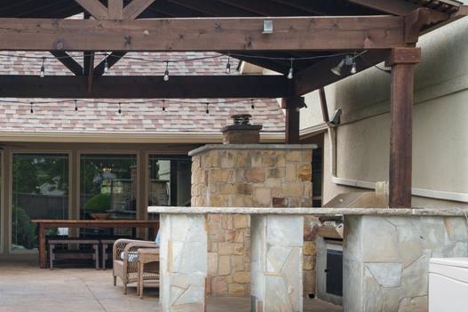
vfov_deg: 19.9
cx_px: 21
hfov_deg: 28.2
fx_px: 884
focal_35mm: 68
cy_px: 231
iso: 320
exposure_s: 1/160
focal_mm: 35
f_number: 8
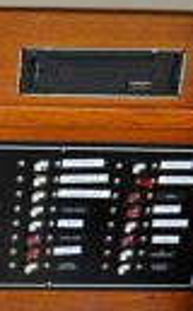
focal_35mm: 105
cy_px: 166
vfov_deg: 19.9
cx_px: -113
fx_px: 886
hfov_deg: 11.8
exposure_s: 1/80
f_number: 3.8
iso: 800
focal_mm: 21
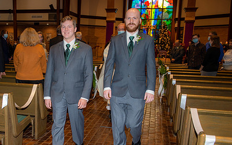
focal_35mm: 47
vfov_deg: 27.2
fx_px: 297
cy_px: 99
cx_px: 66
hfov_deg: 41.7
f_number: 5.6
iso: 1600
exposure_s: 1/125
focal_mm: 32
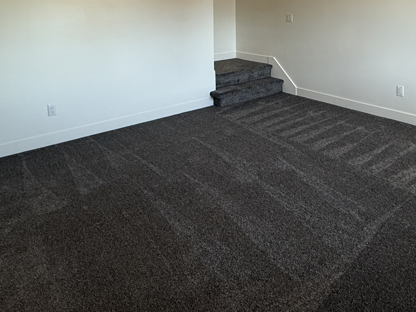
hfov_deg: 59.5
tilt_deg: -4.9
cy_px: 30
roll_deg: +0.9
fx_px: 361
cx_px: 248
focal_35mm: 30
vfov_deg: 42.8
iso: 250
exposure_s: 1/99
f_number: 2.2
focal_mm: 2.22
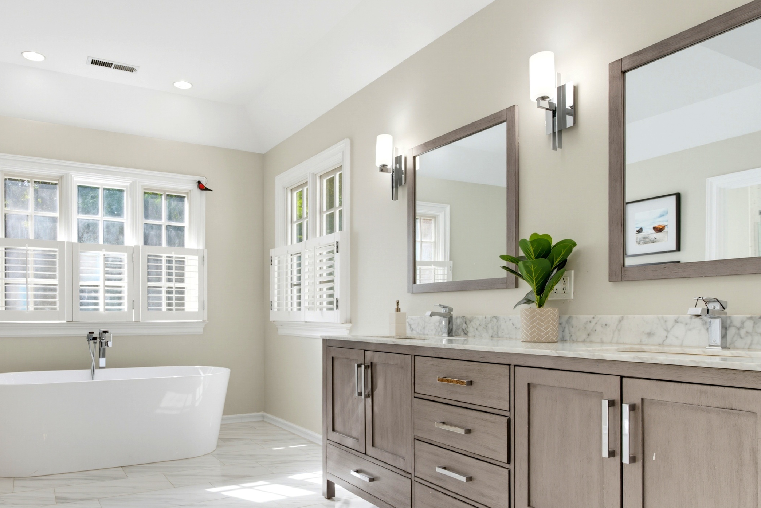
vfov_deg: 50.7
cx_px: 307
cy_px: 325
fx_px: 529
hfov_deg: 70.8
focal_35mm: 25
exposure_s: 1/30
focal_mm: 17
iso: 320
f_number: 8
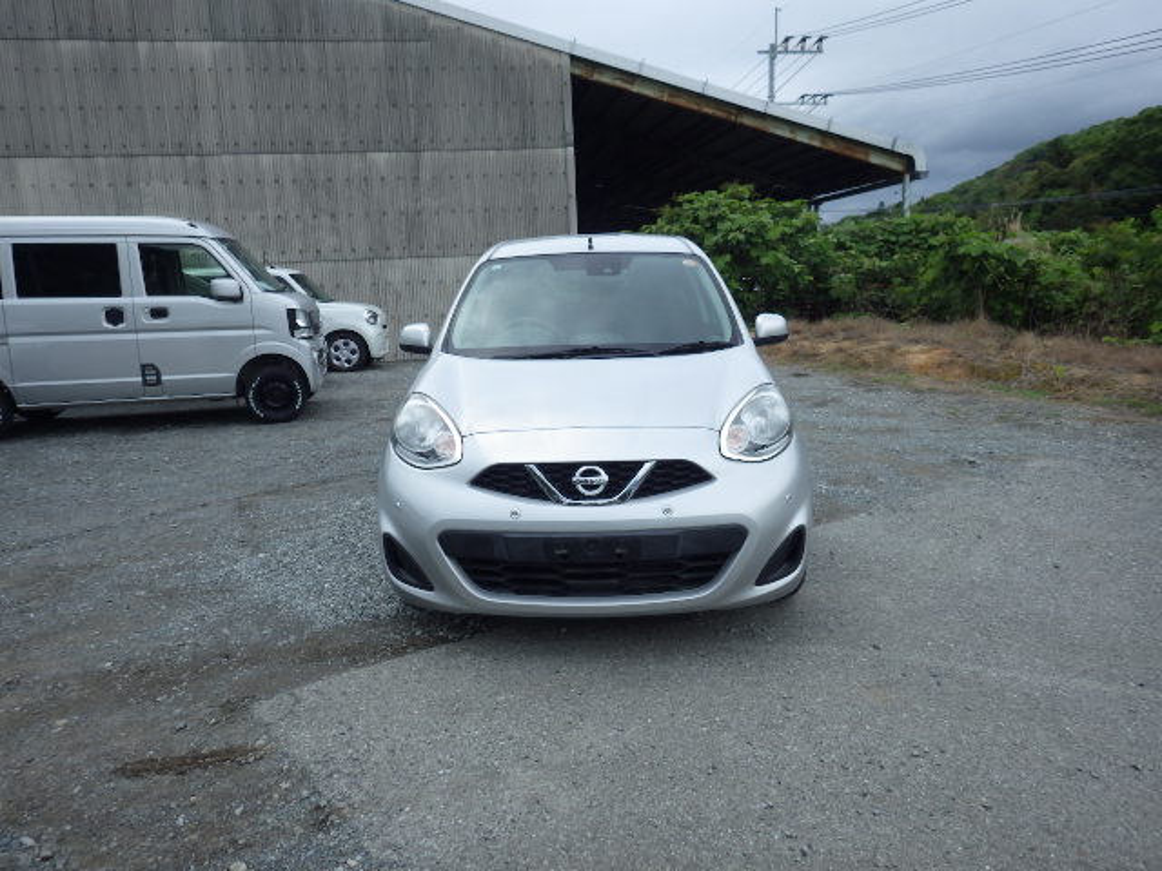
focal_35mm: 25
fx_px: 839
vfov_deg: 54.9
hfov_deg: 69.4
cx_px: 581
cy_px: 436
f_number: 2.8
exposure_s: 1/640
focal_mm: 4.5
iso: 125
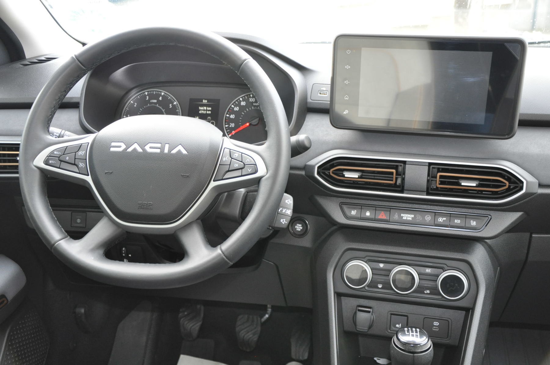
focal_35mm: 42
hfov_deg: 46.4
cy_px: 182
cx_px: 275
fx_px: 641
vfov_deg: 31.8
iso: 800
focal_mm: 28
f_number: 4
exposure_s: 1/60
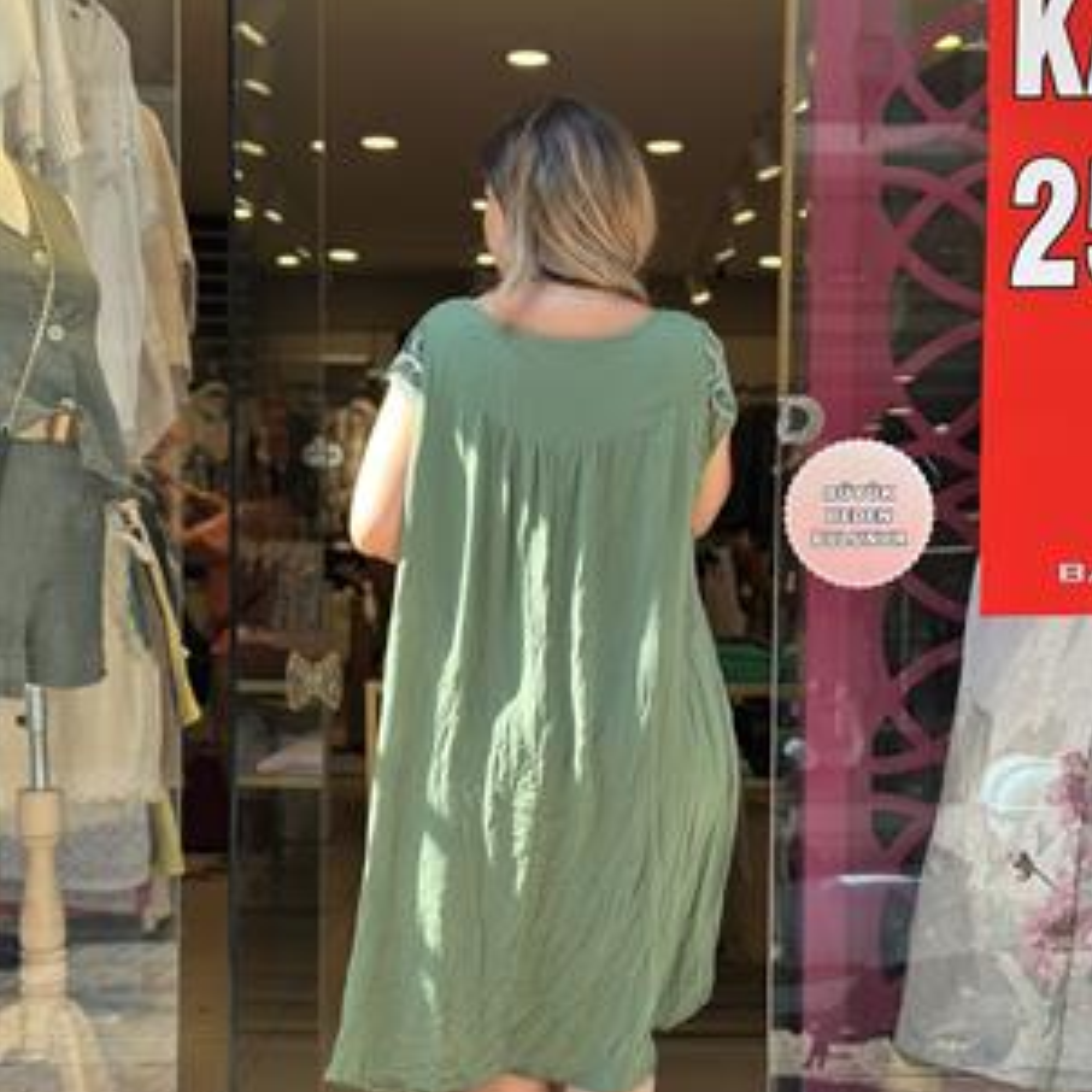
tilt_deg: -2.2
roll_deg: -1.1
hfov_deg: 29.6
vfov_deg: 29.4
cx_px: 557
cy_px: 682
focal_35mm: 58
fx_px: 2070
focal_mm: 6.86
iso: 80
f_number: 1.78
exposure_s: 1/471
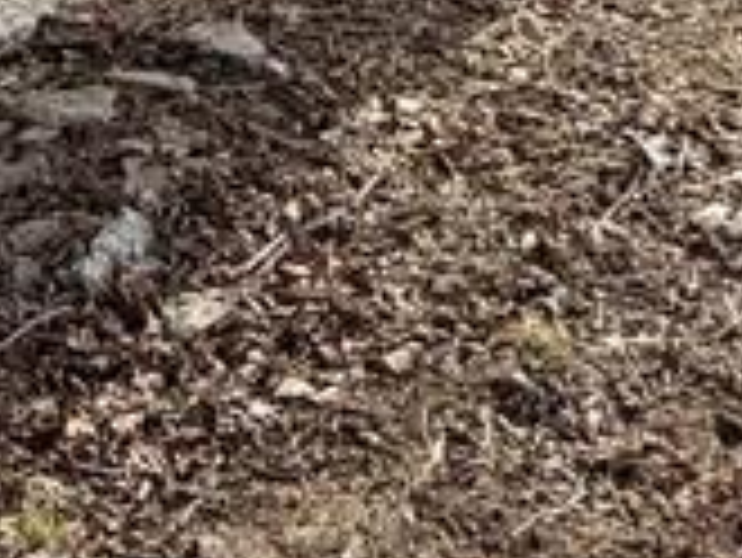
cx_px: -220
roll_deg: -1.0
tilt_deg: +3.2
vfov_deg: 14.0
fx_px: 1866
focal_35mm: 87
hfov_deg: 20.5
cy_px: -598
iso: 40
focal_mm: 2.22
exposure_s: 1/770
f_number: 2.2
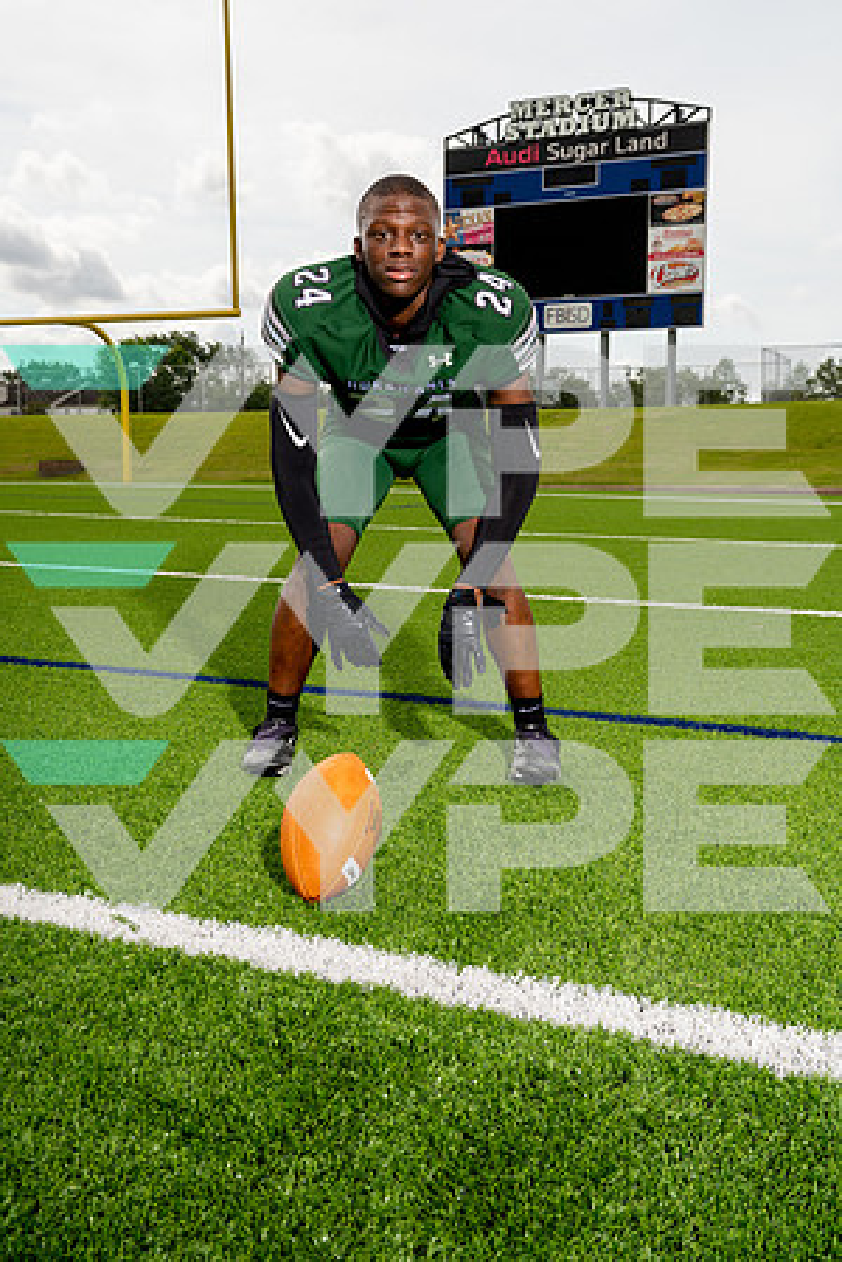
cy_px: 631
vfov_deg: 49.6
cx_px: 421
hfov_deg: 34.2
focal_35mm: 39
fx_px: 1368
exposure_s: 1/250
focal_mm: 39
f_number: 8
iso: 100
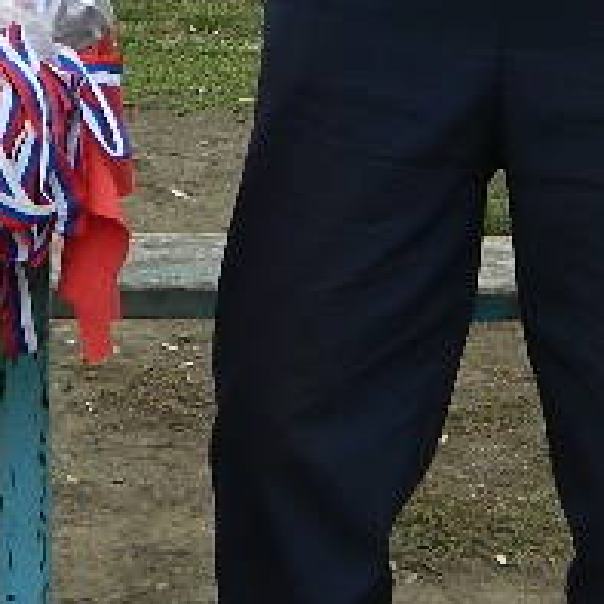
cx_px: 196
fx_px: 4264
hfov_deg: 8.1
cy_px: -420
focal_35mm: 216
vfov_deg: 7.9
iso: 80
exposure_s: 1/80
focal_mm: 8.4
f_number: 3.6
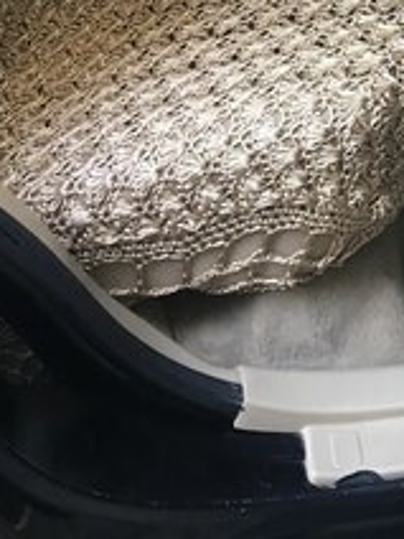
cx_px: 379
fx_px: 1058
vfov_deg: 25.9
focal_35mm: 68
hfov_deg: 21.1
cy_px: -89
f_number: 2.2
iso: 80
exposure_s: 1/33
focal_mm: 4.15
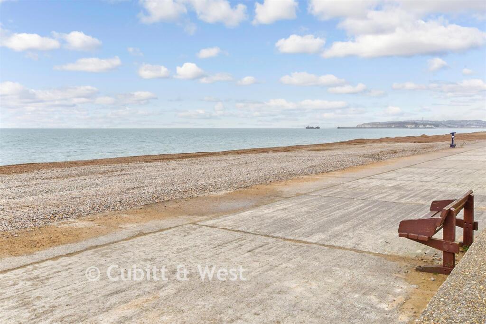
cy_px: 162
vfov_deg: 43.6
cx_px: 243
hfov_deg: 61.9
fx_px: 405
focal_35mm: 30
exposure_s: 1/800
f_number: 8
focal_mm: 20
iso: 400
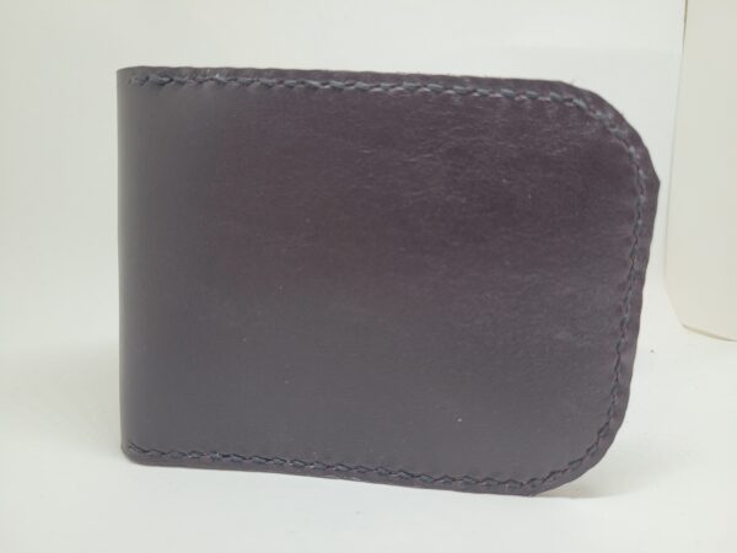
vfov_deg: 53.1
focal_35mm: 26
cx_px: 368
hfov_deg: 67.3
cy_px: 276
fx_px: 554
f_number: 1.8
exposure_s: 1/120
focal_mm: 5.4
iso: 100
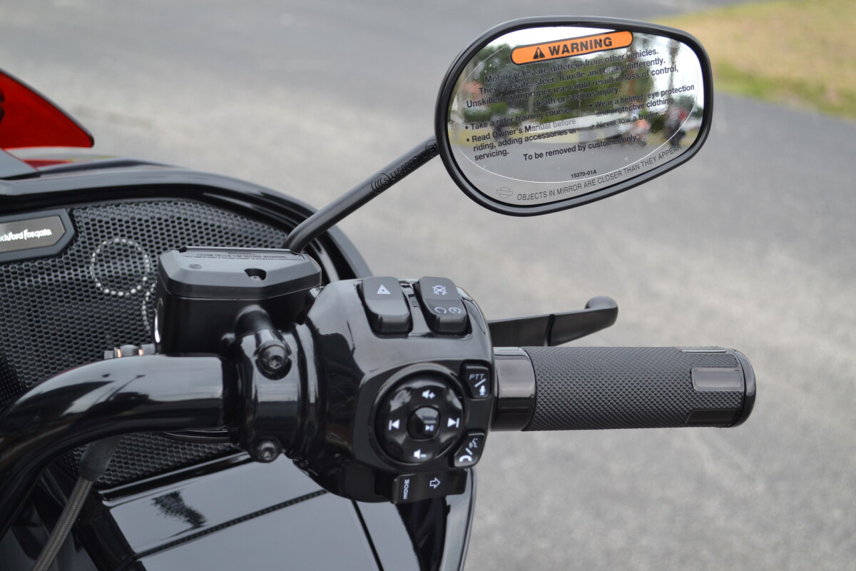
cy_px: 286
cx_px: 428
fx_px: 1355
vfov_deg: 23.8
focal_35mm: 57
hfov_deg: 35.1
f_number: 5.6
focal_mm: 38
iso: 220
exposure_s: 1/125
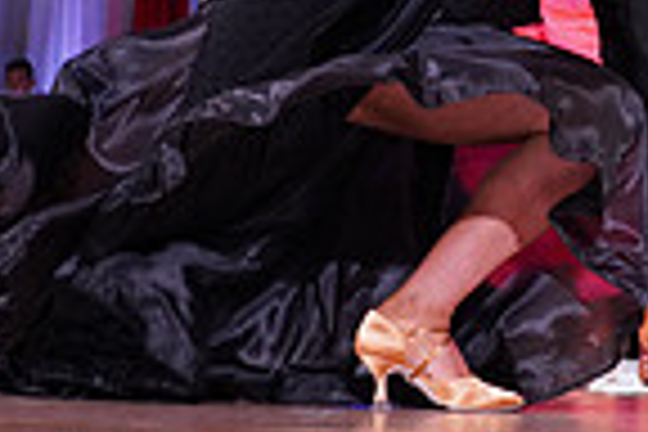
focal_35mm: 161
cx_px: 711
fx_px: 2898
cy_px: -209
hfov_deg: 12.5
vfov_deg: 8.3
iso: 1600
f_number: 5.6
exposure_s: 1/160
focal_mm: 40
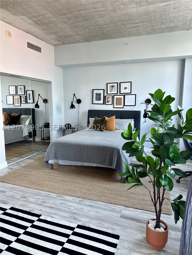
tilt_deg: -7.6
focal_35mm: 24
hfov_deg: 56.8
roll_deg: -0.5
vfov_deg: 71.6
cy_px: 128
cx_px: 96
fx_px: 177
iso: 100
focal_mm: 6.76
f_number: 1.78
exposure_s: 1/121
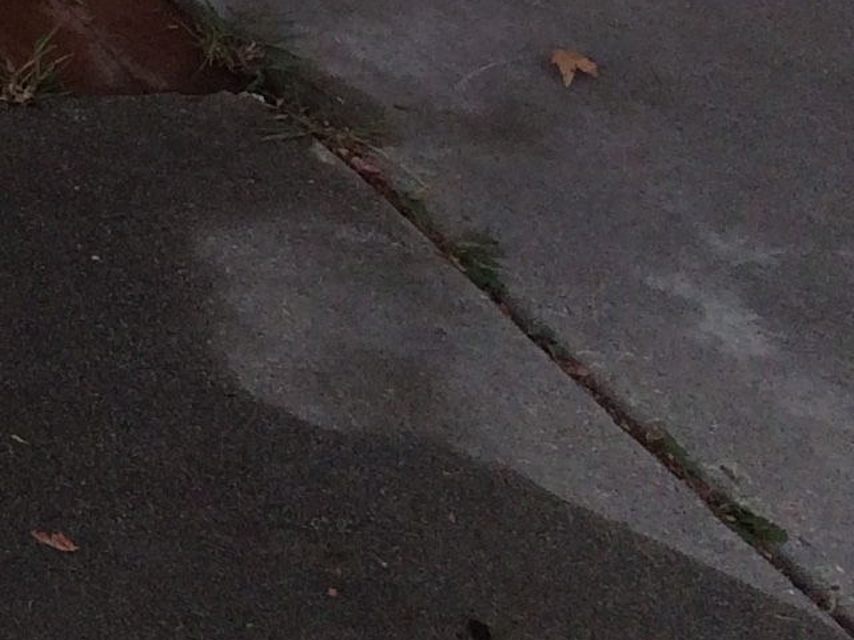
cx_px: -1302
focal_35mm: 148
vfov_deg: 9.4
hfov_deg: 10.9
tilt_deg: -21.5
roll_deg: -1.5
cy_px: -643
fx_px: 3651
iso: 32
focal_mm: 4.15
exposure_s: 1/820
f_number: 2.2
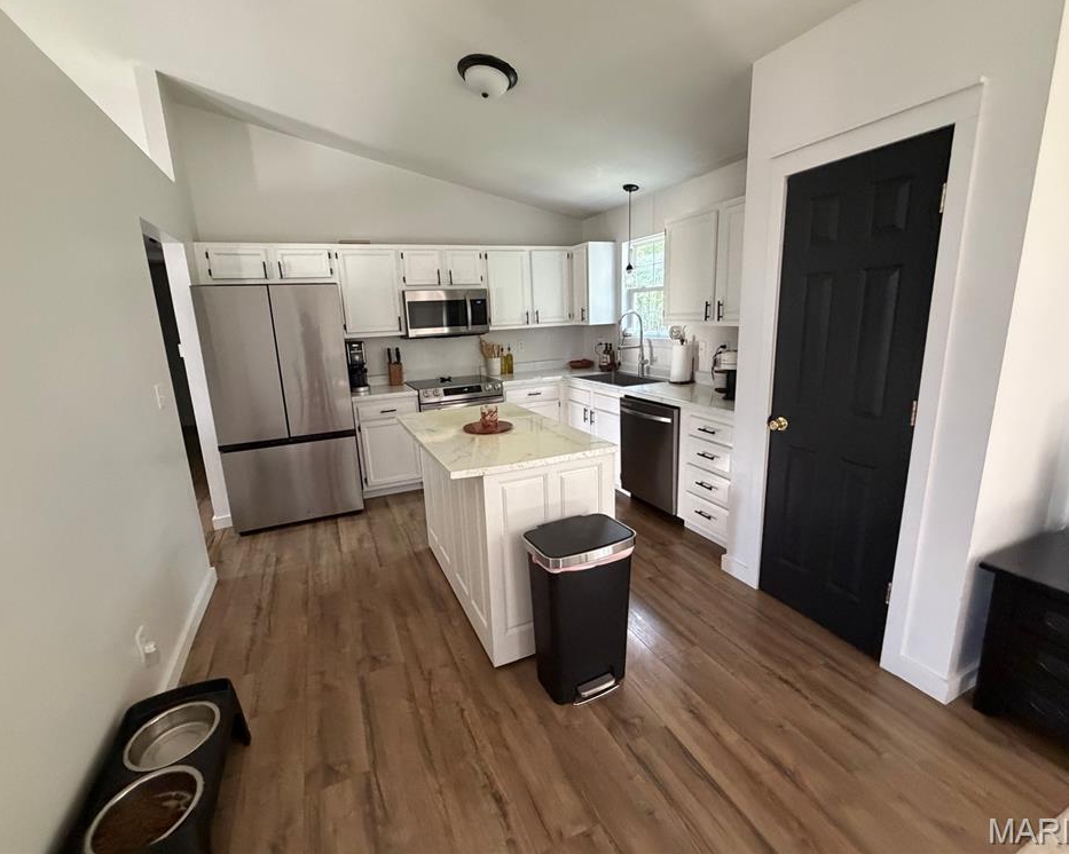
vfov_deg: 84.0
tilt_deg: -12.1
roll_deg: +3.2
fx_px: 474
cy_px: 416
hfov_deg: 96.8
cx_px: 517
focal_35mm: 15
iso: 500
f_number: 2.2
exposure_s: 1/60
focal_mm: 2.22
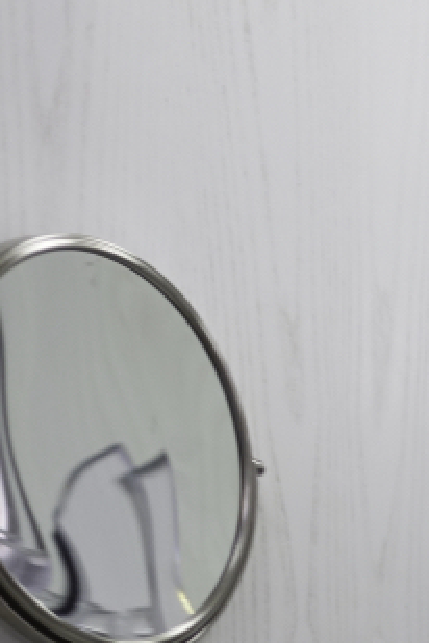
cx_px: 837
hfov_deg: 11.8
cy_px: 1255
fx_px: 1877
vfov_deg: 15.7
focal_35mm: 105
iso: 125
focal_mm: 8.8
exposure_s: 1/30
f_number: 2.8
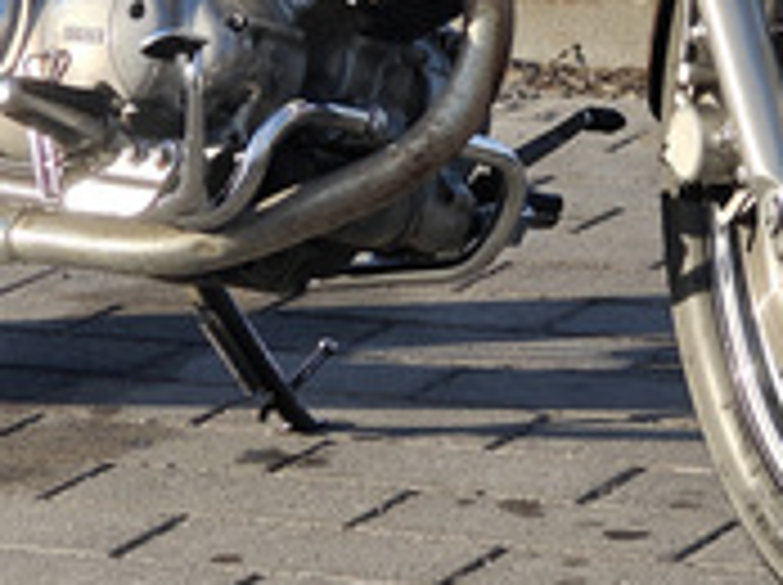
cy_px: -90
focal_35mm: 242
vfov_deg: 6.1
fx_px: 5466
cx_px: 234
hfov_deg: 8.2
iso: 50
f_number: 2.6
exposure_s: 1/455
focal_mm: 13.3
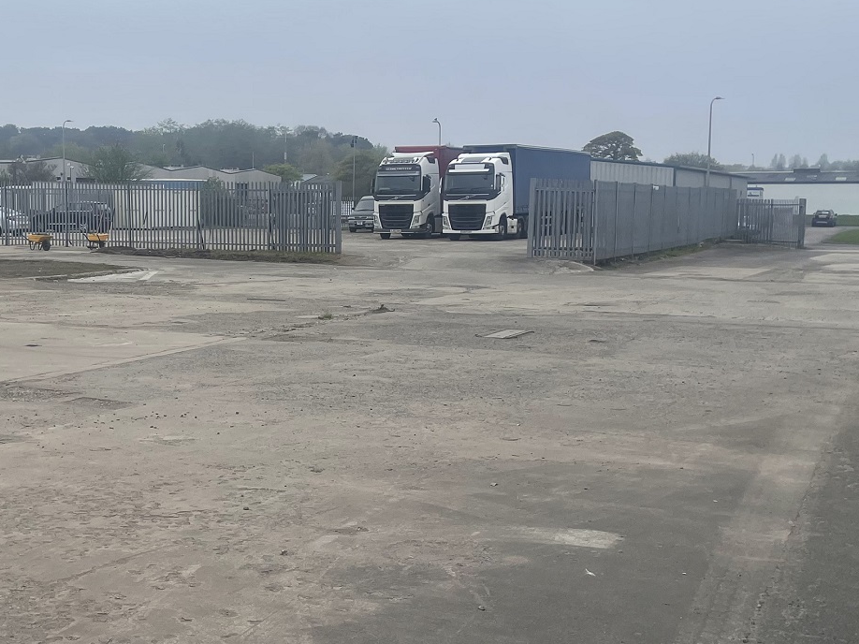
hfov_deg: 36.9
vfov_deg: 28.5
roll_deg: +0.1
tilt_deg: -5.6
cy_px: 333
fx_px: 1265
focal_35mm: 51
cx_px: 253
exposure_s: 1/774
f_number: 1.6
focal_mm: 4.2
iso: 32
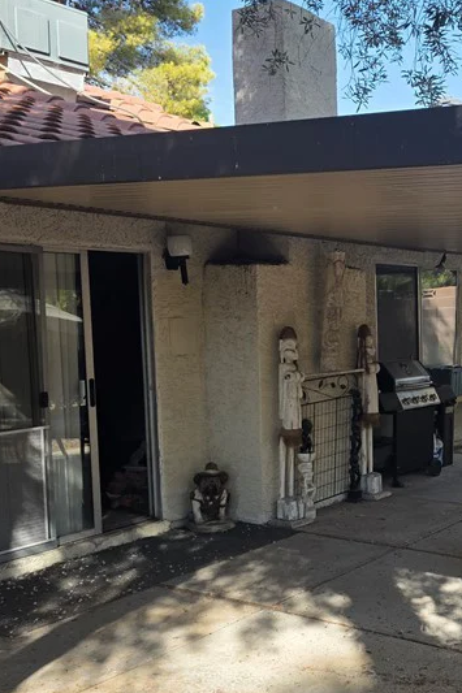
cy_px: 394
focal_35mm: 46
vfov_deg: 42.7
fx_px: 886
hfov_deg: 27.4
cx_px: 470
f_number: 1.7
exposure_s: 1/2302
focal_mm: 6.3
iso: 80
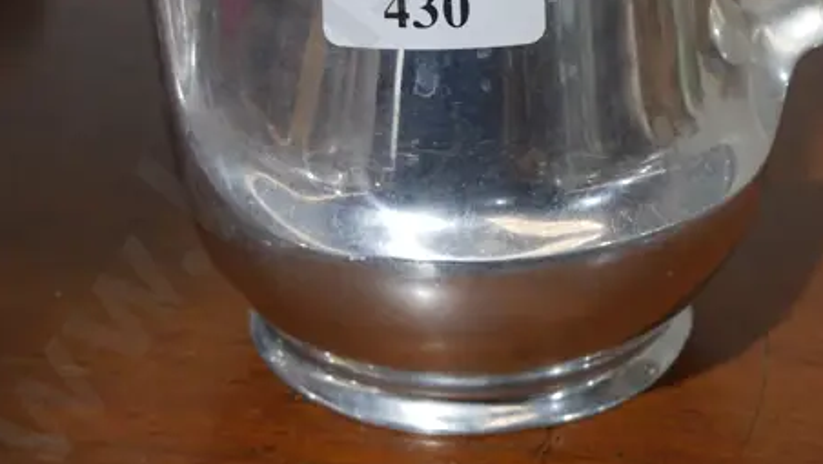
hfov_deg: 28.5
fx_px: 1616
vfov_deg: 15.4
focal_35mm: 74
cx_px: 493
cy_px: -182
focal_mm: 15
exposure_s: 1/60
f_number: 3.6
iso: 250
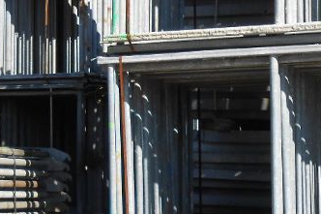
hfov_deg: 18.6
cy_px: 154
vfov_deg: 12.5
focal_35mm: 109
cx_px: 80
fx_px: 971
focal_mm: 6
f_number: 3.9
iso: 80
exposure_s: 1/400
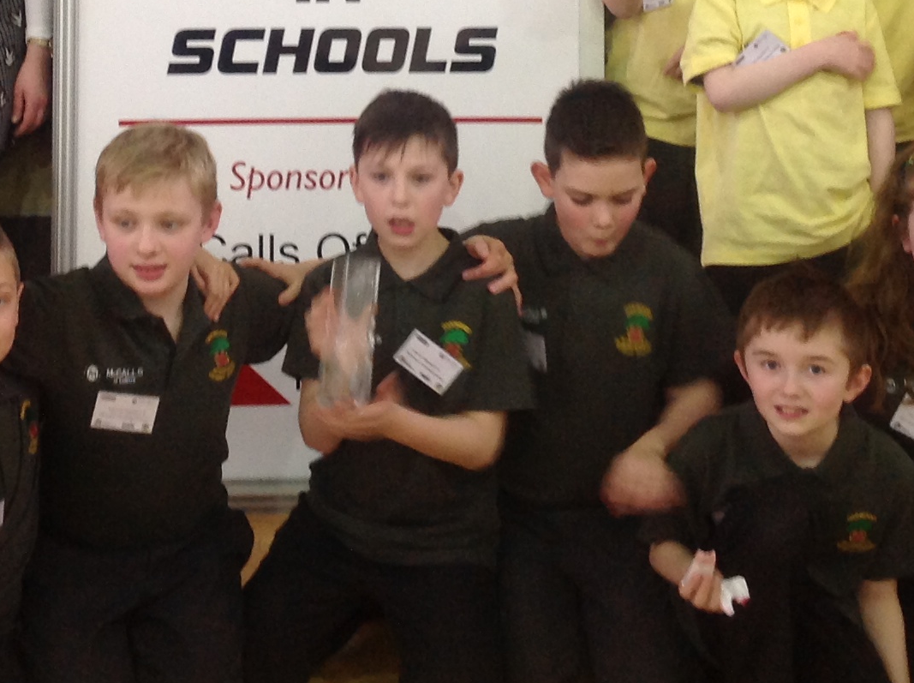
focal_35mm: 85
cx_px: 301
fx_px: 2241
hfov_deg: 22.9
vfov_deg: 16.8
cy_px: -72
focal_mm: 4.28
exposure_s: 1/15
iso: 100
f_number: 2.4
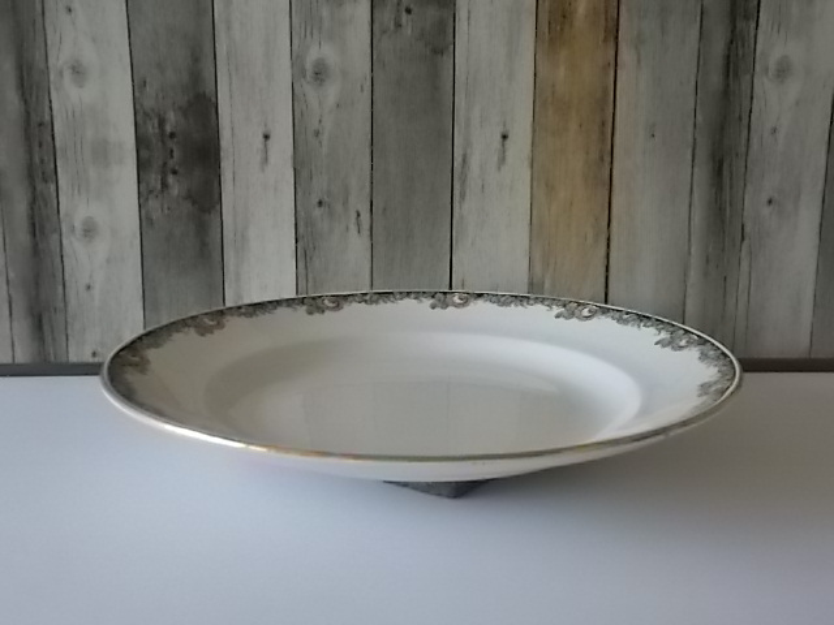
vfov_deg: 32.9
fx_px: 1060
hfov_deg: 42.9
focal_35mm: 44
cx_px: 417
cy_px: 312
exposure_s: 1/125
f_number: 4.2
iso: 640
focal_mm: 7.9
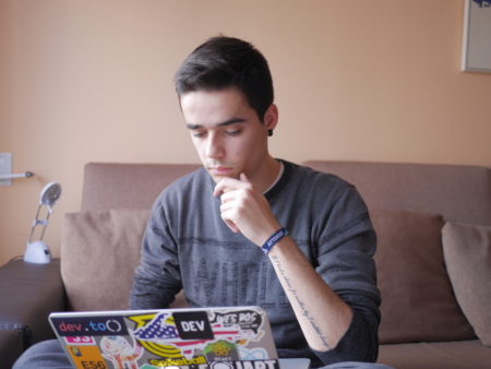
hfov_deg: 46.8
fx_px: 568
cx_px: 246
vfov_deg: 36.0
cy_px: 184
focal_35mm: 40
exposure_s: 1/60
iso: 200
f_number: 1.7
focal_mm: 20
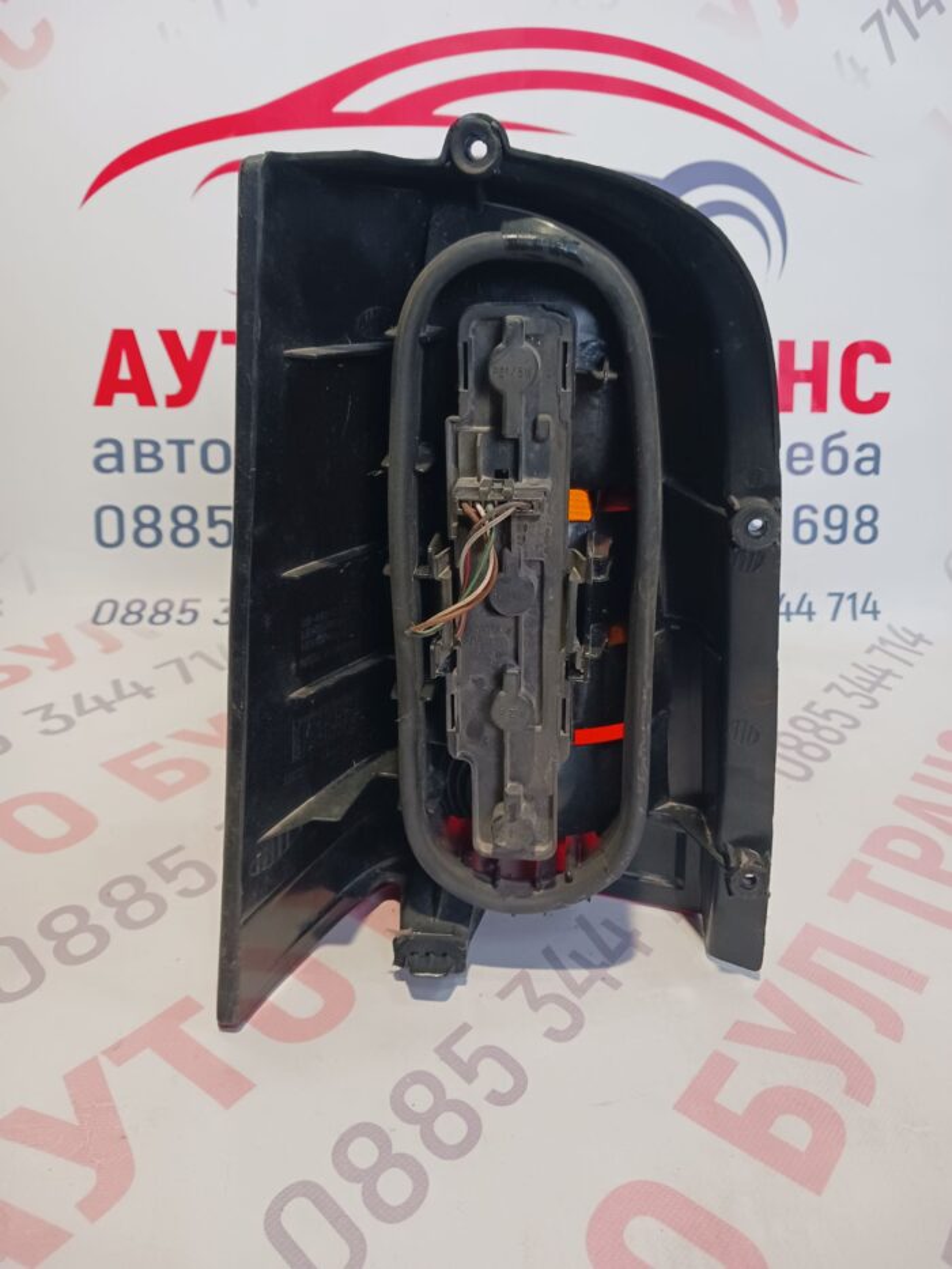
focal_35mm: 27
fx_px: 990
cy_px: 634
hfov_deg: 51.4
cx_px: 476
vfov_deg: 65.3
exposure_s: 1/50
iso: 200
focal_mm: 4
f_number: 1.8
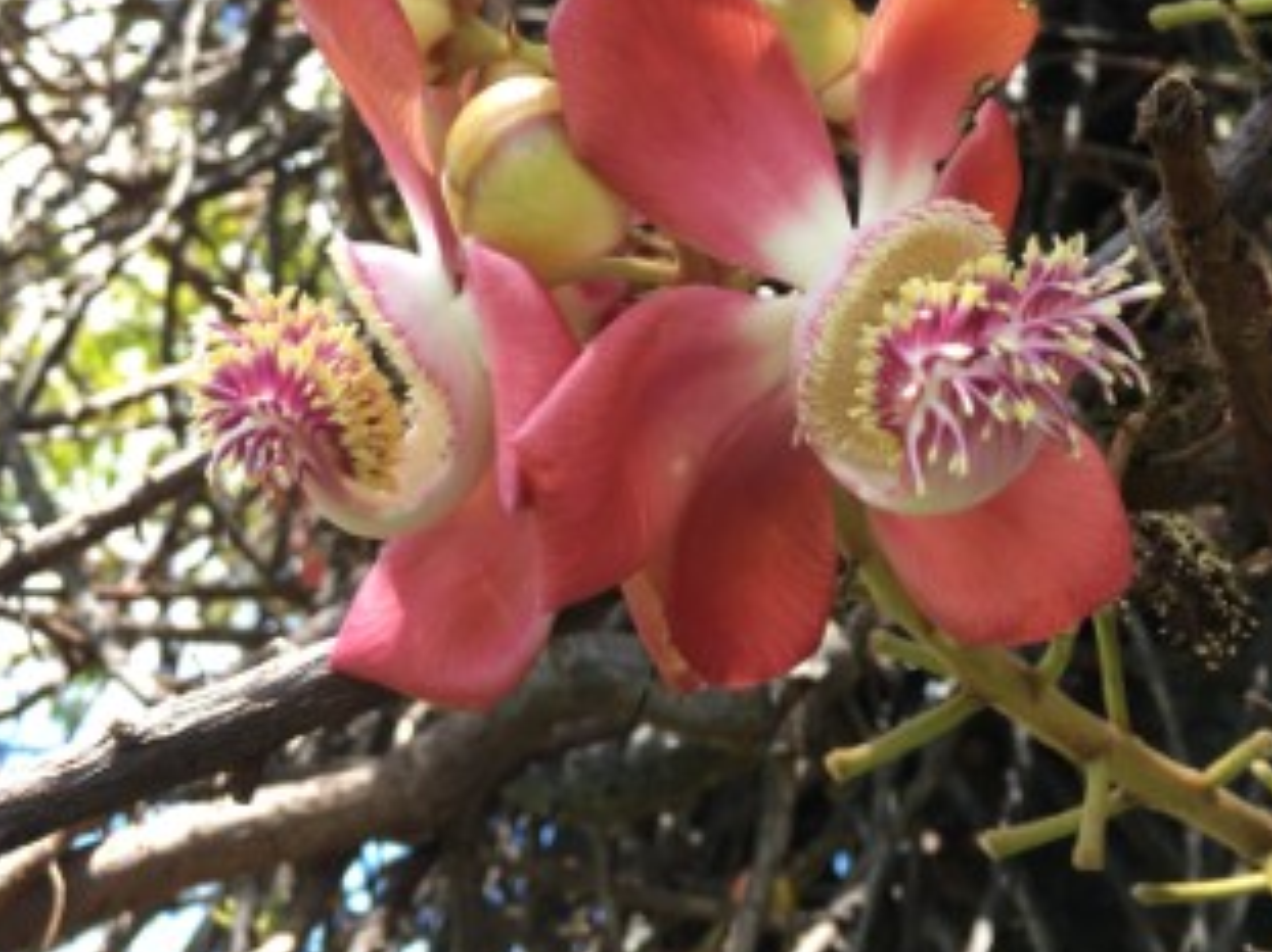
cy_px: 327
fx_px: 1543
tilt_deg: +25.5
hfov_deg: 44.8
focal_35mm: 42
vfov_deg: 34.1
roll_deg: +1.9
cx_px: 683
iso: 25
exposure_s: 1/148
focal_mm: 4.15
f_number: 2.2
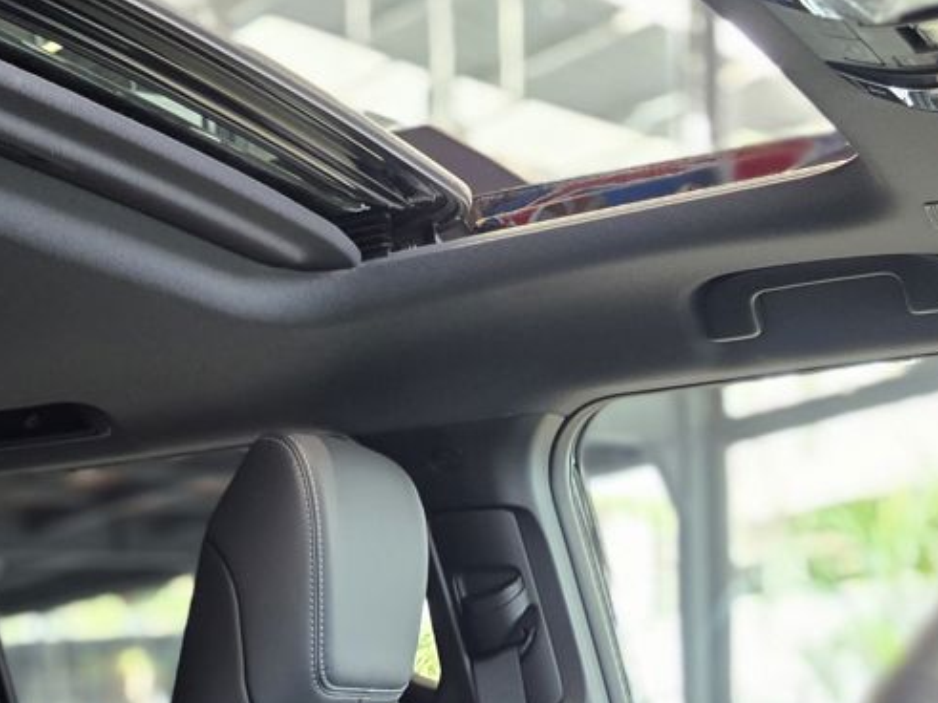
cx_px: 294
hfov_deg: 25.8
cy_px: 1139
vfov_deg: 17.2
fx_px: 2032
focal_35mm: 75
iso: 500
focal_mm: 6.3
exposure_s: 1/100
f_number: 1.7
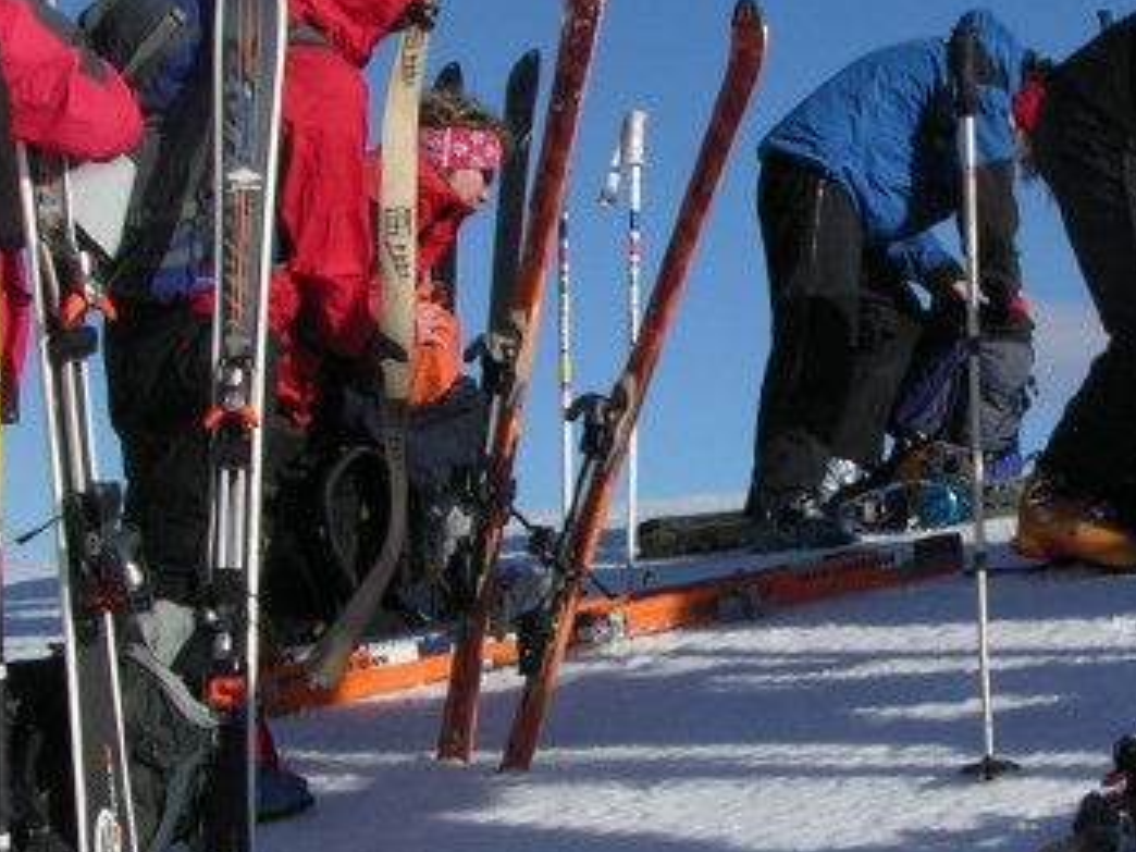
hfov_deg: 18.9
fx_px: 3380
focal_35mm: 103
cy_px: 509
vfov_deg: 14.4
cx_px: 898
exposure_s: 1/290
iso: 50
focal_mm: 8.9
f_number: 7.1
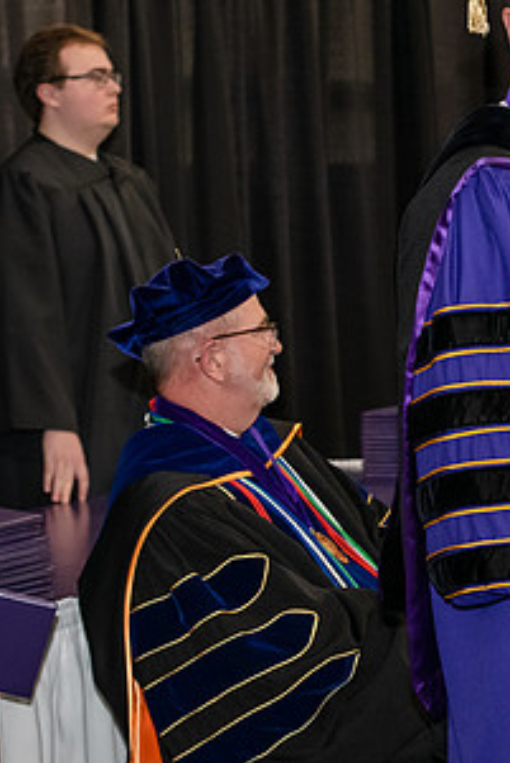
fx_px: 2865
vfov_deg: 15.2
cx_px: 563
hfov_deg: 10.1
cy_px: 321
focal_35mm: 135
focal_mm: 70
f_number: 5
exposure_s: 1/200
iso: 2500
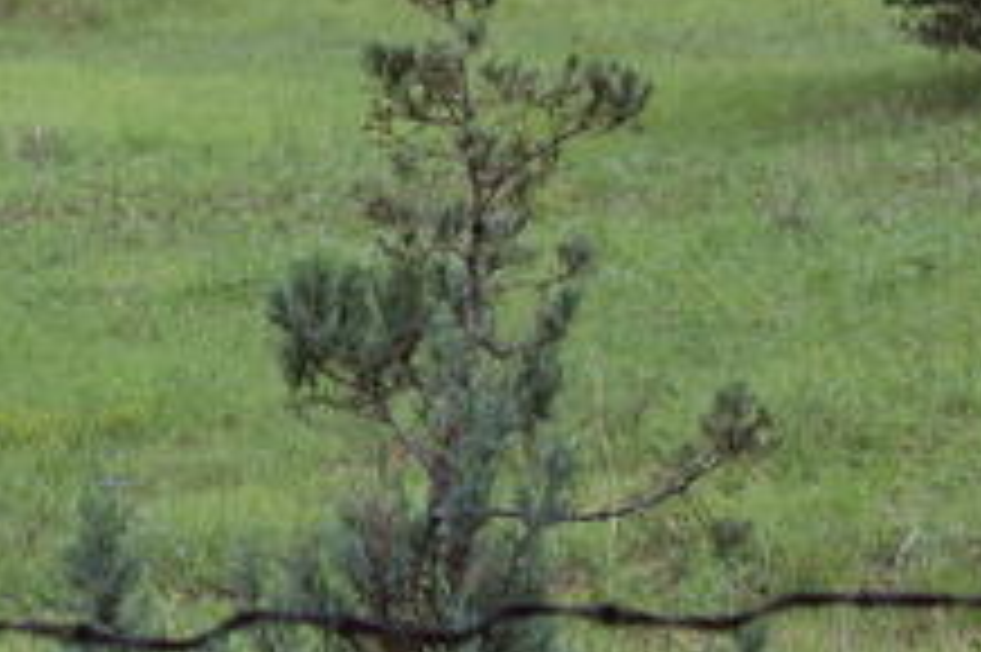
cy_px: 162
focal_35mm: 227
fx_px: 6191
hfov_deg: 8.9
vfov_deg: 6.0
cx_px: -346
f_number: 9
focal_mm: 55
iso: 400
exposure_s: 1/160
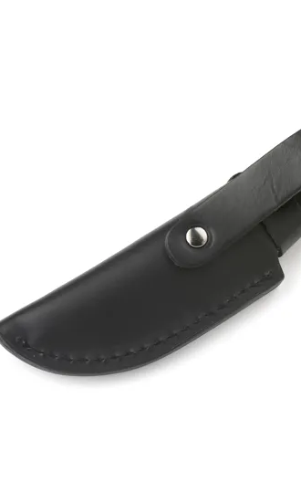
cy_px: 240
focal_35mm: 162
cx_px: 274
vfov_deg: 12.9
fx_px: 2126
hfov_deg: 8.1
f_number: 16
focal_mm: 105
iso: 100
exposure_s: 1/125
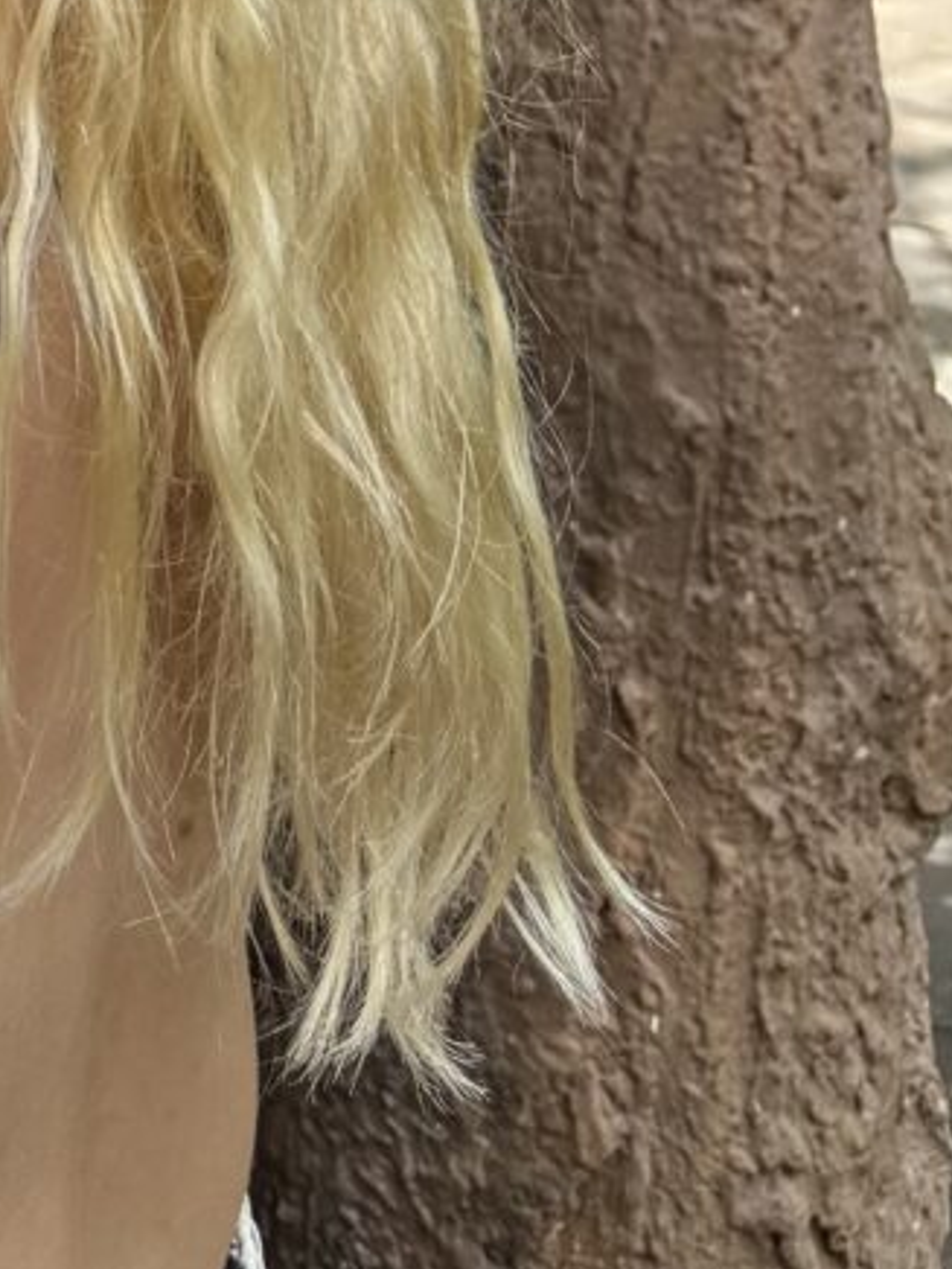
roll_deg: +0.3
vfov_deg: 11.2
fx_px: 5170
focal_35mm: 141
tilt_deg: +7.9
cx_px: -1540
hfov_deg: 9.1
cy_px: -1970
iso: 80
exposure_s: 1/651
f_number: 1.78
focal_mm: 6.86
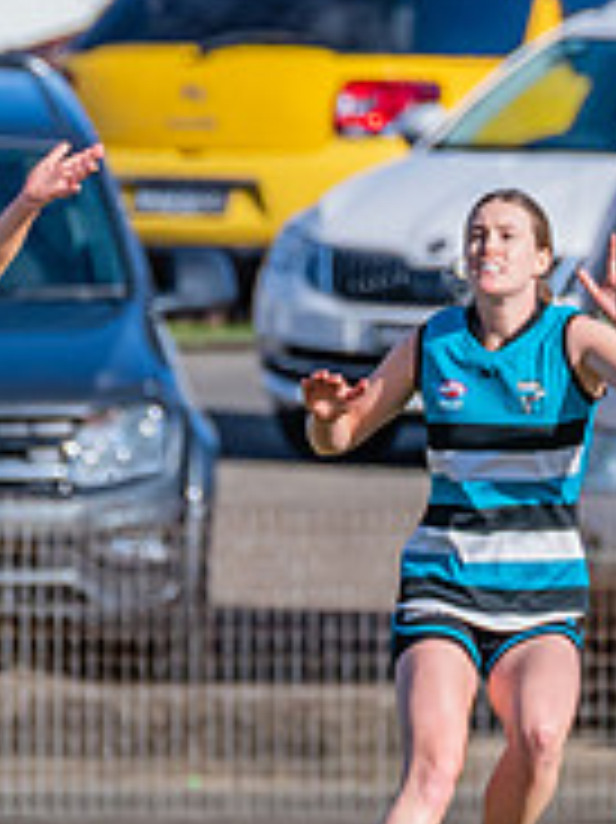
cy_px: 338
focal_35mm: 2343
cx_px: 656
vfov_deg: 0.8
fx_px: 55657
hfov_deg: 0.6
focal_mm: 500
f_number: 11
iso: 800
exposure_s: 1/1600
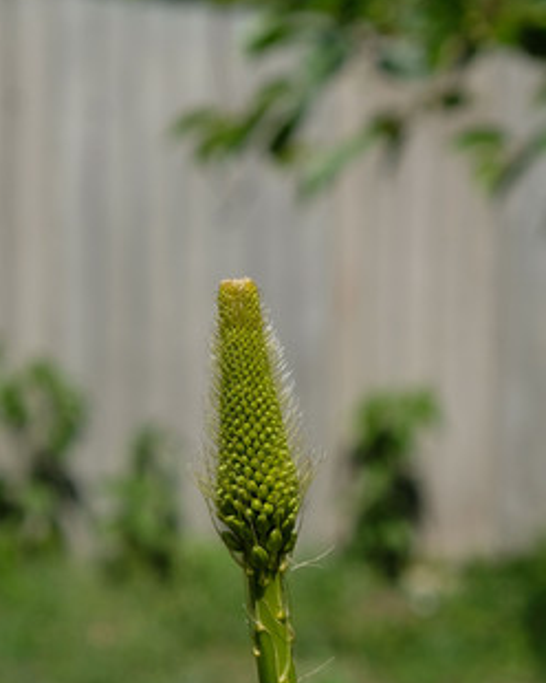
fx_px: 1838
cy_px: 404
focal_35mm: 91
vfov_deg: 21.0
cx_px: 247
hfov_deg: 16.9
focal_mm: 31.5
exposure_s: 1/1250
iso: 200
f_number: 5.6
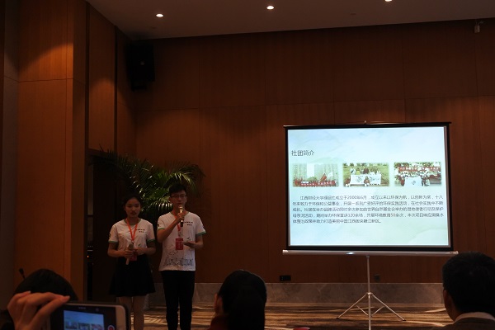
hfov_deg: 53.1
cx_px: 248
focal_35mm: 36
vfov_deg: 36.9
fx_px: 495
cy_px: 165
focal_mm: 13.4
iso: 1100
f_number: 4
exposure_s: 1/100
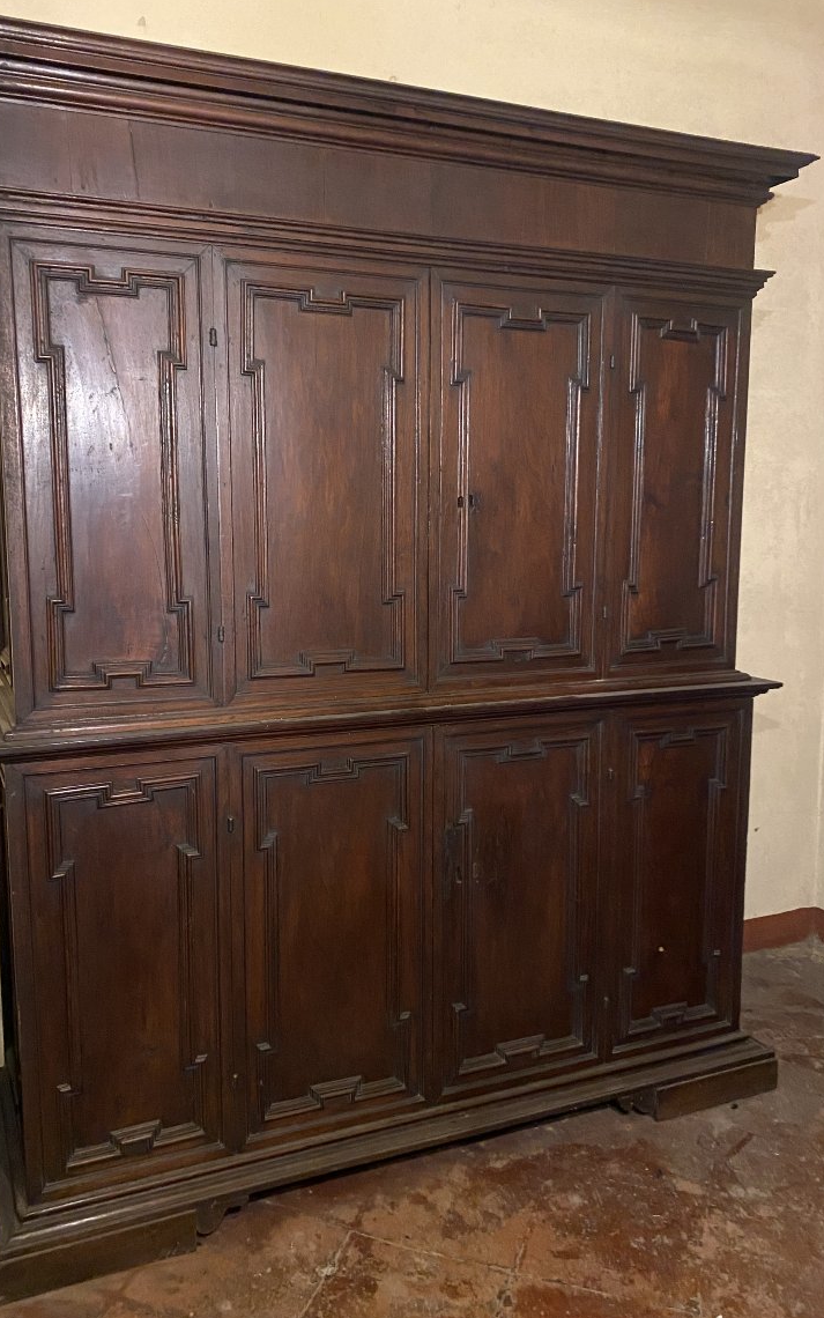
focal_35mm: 29
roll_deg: +0.4
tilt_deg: -7.9
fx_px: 1041
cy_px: 659
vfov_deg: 64.6
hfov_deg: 43.1
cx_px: 377
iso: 800
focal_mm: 4.25
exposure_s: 1/25
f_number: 1.8
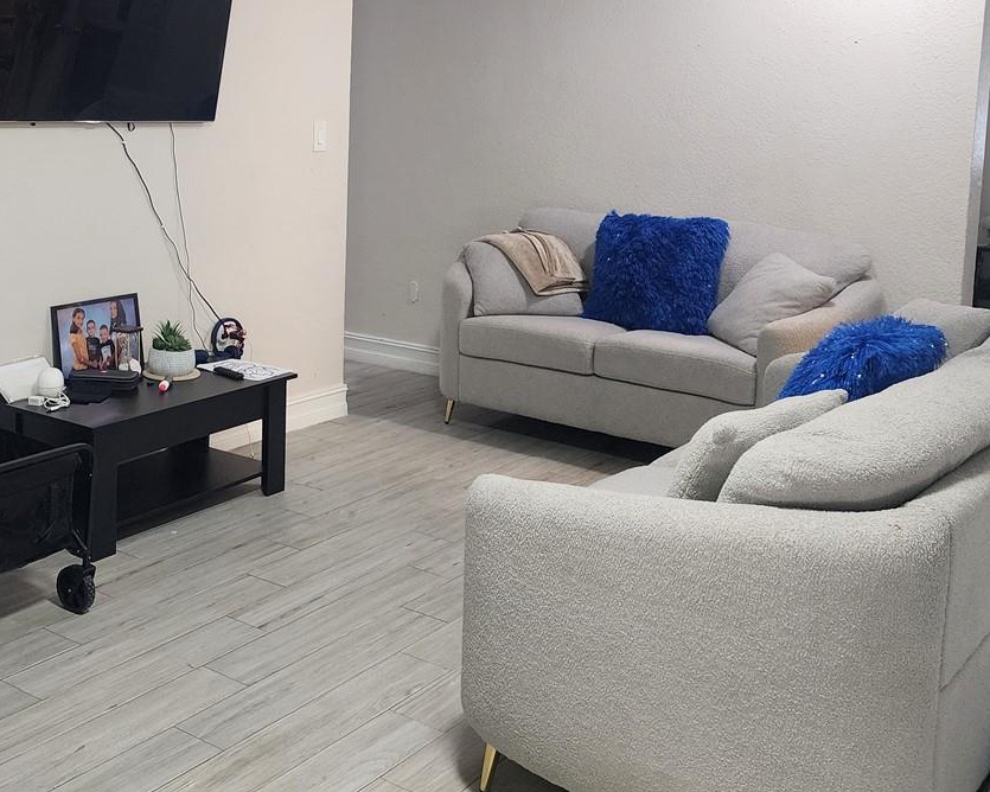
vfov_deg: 34.4
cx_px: 206
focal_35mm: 43
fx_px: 1260
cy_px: 235
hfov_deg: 41.2
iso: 640
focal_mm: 6.4
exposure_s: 1/120
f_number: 1.8
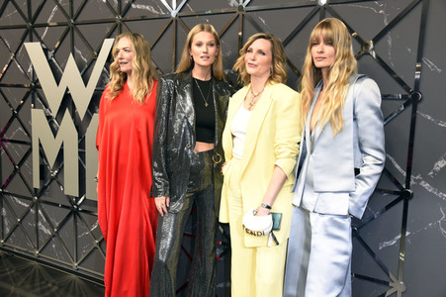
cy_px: 148
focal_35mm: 34
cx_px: 223
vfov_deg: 38.8
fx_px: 421
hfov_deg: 55.8
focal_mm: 34
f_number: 6.3
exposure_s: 1/60
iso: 1600
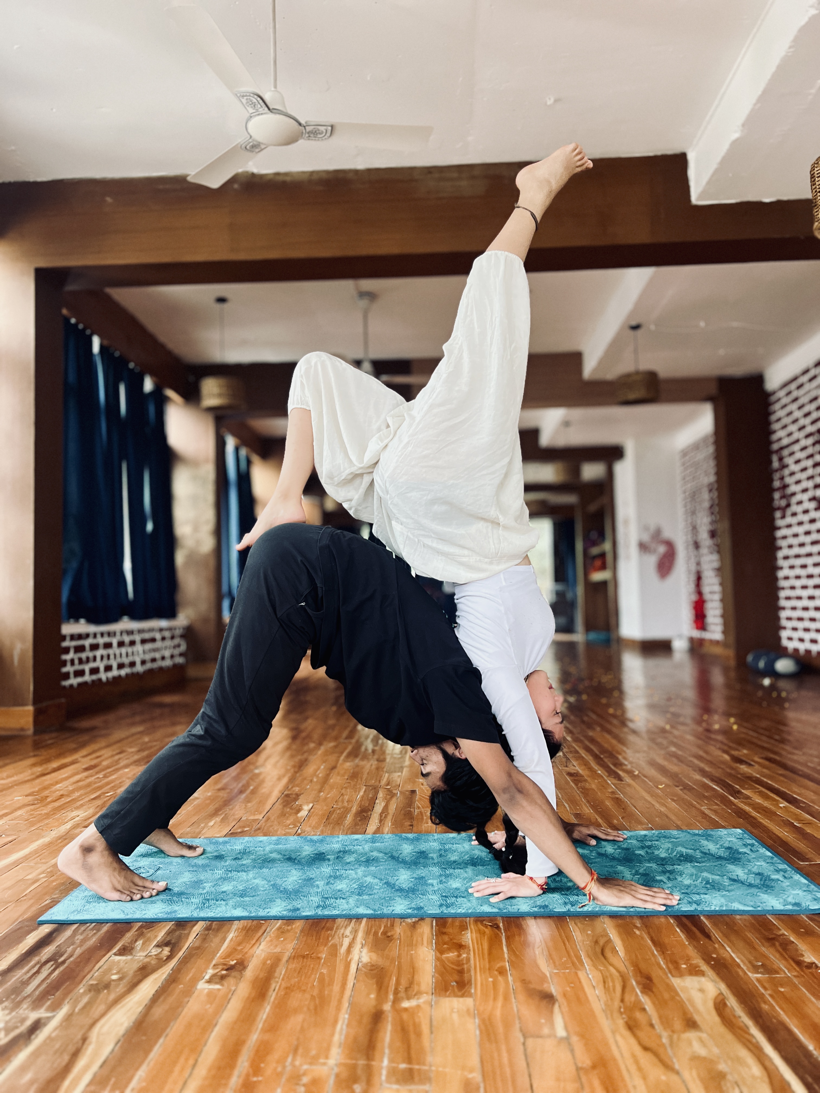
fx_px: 821
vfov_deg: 67.3
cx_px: 410
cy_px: 546
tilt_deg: +4.7
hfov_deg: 53.1
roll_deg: +2.0
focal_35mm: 26
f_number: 1.5
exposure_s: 1/55
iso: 500
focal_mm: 5.7
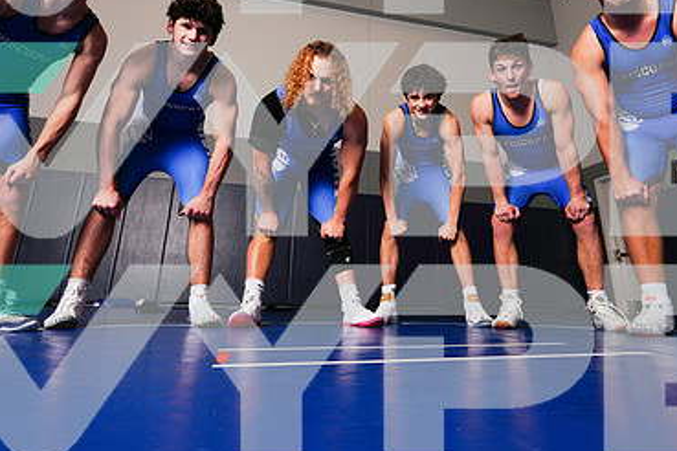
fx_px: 414
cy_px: 140
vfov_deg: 55.7
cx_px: 354
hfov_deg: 78.5
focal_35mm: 22
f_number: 9
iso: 400
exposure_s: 1/200
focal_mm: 14
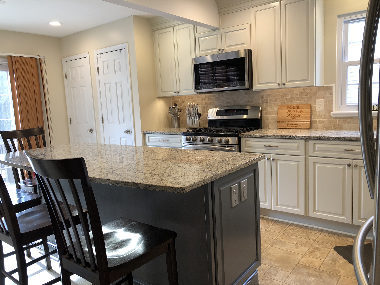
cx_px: 190
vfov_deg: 49.7
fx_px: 307
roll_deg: +2.5
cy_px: 142
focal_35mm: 28
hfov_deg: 63.4
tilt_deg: -7.6
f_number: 1.8
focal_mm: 3.99
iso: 25
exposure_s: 1/30
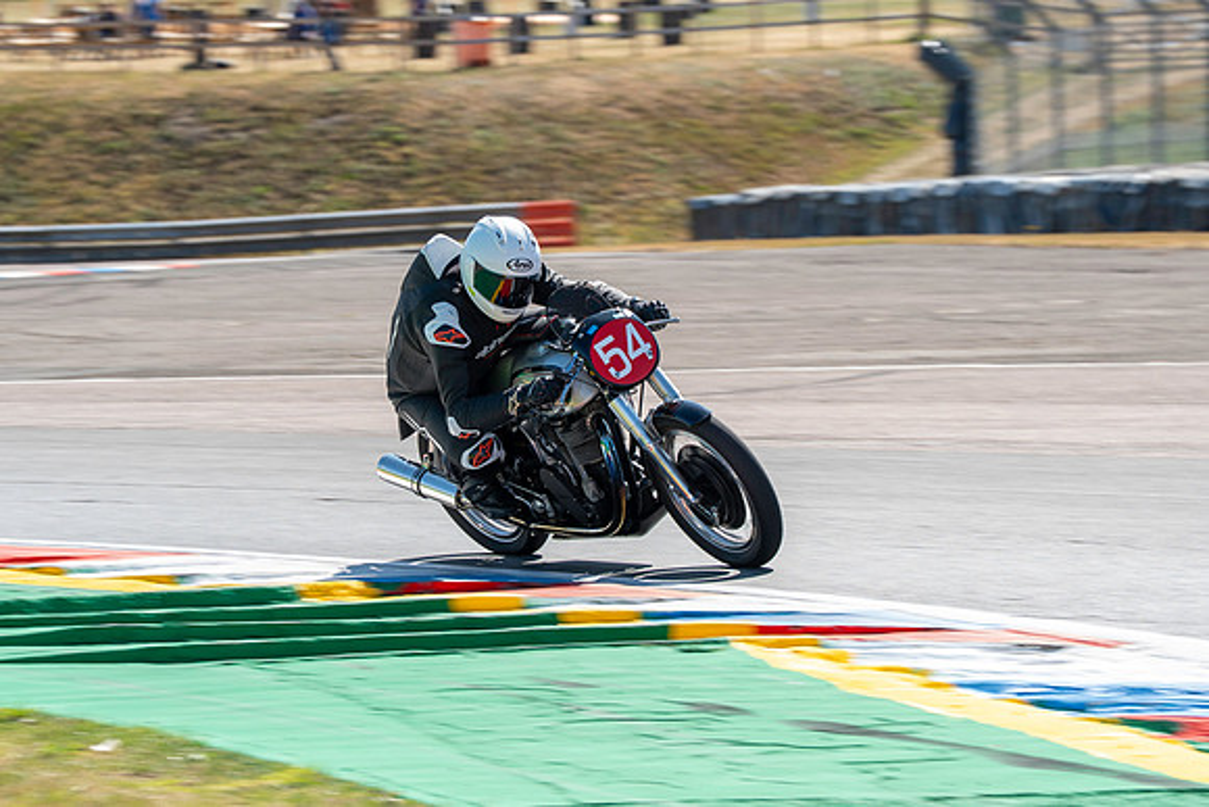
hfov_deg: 8.1
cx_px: 542
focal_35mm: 255
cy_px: 417
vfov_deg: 5.4
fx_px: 8569
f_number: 9
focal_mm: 200
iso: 160
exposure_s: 1/200
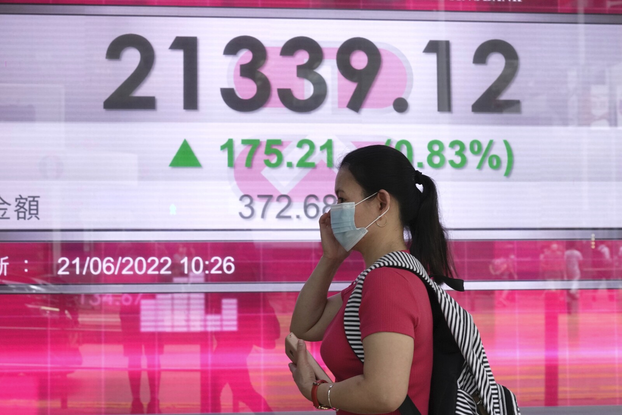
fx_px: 605
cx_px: 311
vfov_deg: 37.9
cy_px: 208
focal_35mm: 35
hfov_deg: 54.4
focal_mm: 35
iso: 1250
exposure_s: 1/320
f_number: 5
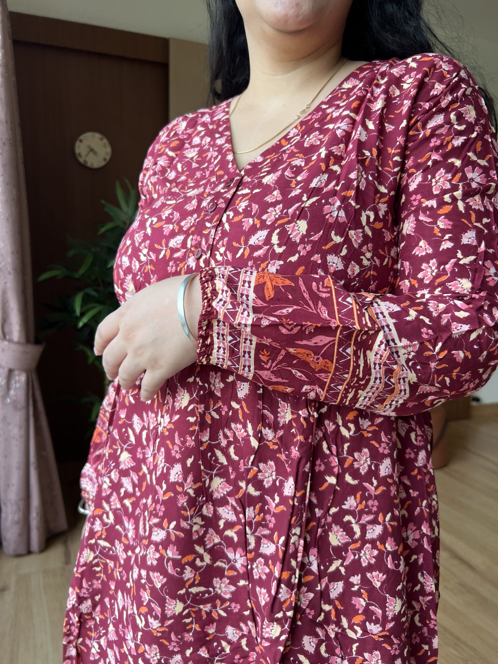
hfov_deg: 53.1
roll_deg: -0.7
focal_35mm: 26
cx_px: 249
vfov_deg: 67.3
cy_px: 332
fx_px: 499
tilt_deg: -6.8
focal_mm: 5.7
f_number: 1.5
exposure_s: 1/198
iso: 40
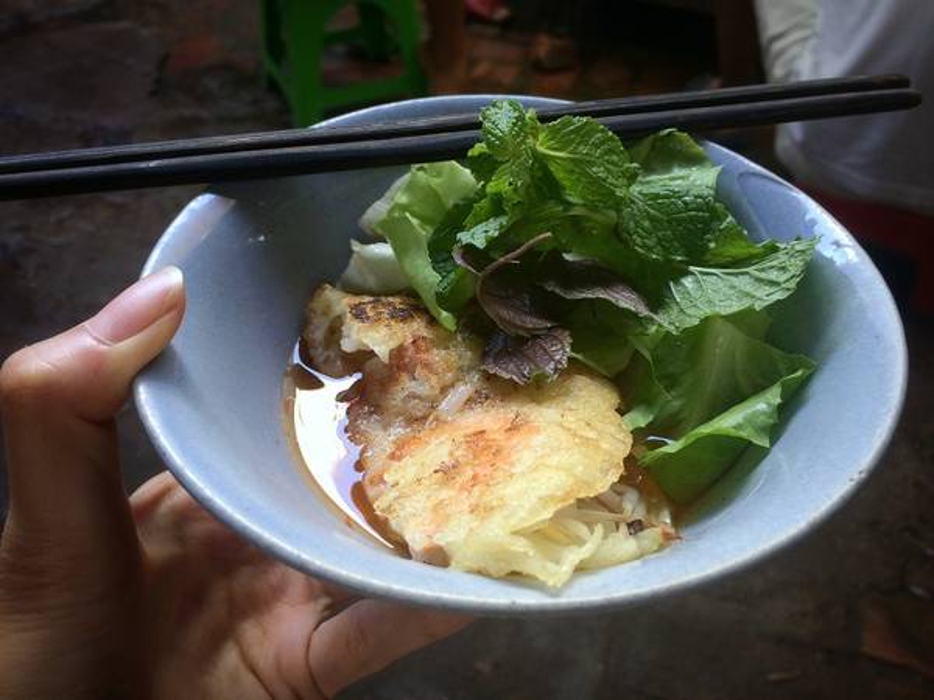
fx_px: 782
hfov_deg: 61.7
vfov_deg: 48.2
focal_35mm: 29
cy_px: 350
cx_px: 467
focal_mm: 4.15
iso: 50
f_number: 2.2
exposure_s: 1/50
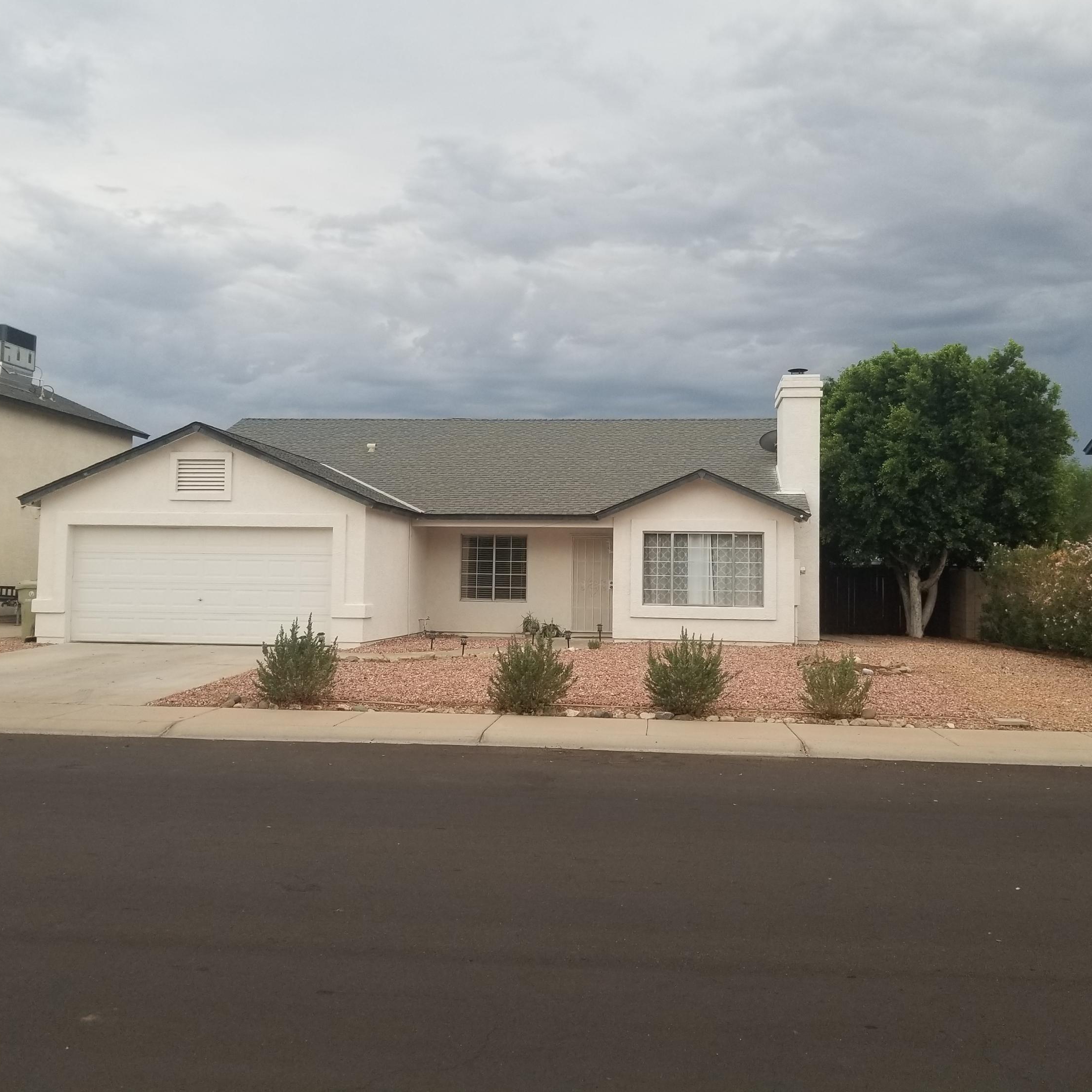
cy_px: 541
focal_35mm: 31
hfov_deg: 52.5
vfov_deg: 52.5
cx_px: 573
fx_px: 1106
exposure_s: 1/120
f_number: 1.7
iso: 100
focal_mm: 4.25
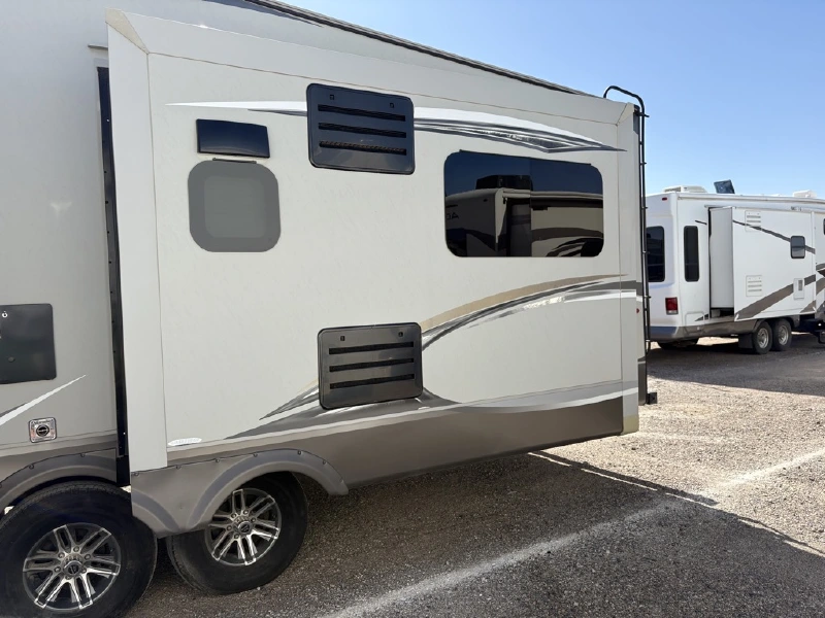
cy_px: 309
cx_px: 412
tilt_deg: +0.1
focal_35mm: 26
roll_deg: +3.3
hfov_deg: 67.3
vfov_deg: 53.1
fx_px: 620
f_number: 1.6
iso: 50
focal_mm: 5.96
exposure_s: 1/2538
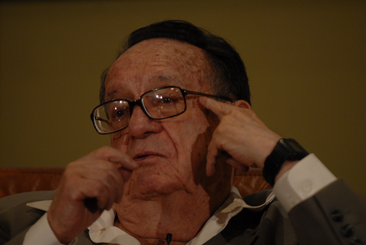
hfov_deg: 6.9
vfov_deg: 4.6
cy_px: 122
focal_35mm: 300
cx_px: 183
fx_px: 3054
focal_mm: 200
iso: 640
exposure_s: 1/60
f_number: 3.2
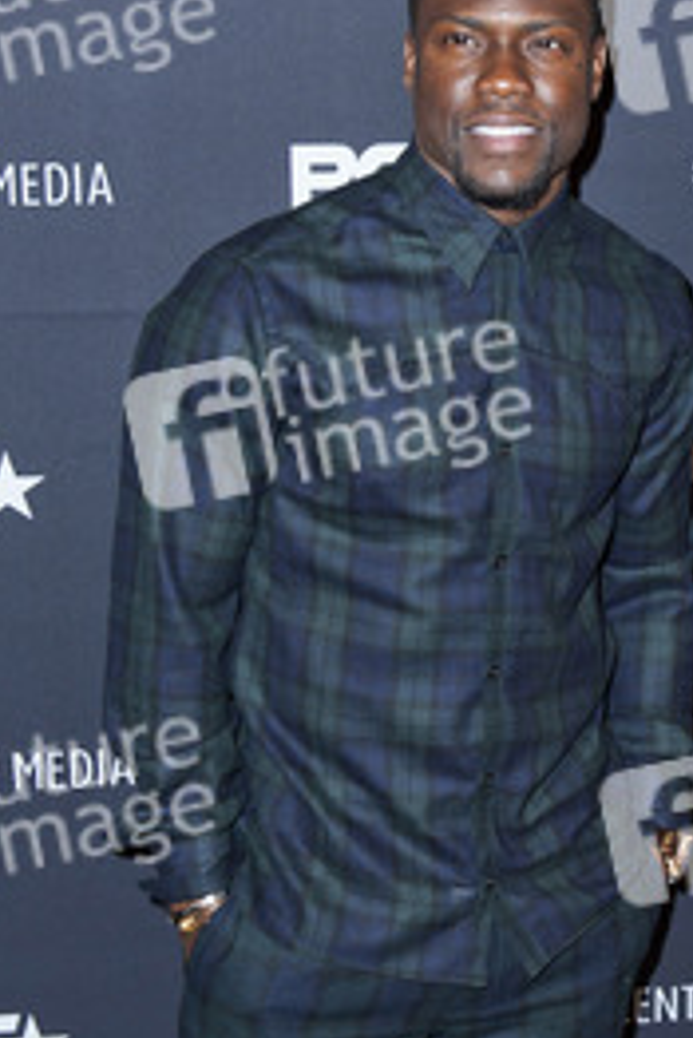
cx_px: 446
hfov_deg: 22.2
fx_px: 1759
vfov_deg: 32.8
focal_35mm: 61
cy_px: 614
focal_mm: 40
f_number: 4.5
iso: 400
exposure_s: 1/320
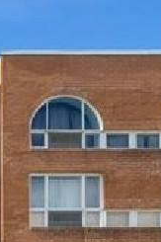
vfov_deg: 16.6
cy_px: 445
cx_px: -323
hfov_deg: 10.0
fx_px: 679
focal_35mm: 101
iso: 400
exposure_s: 1/500
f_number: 11
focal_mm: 16.5
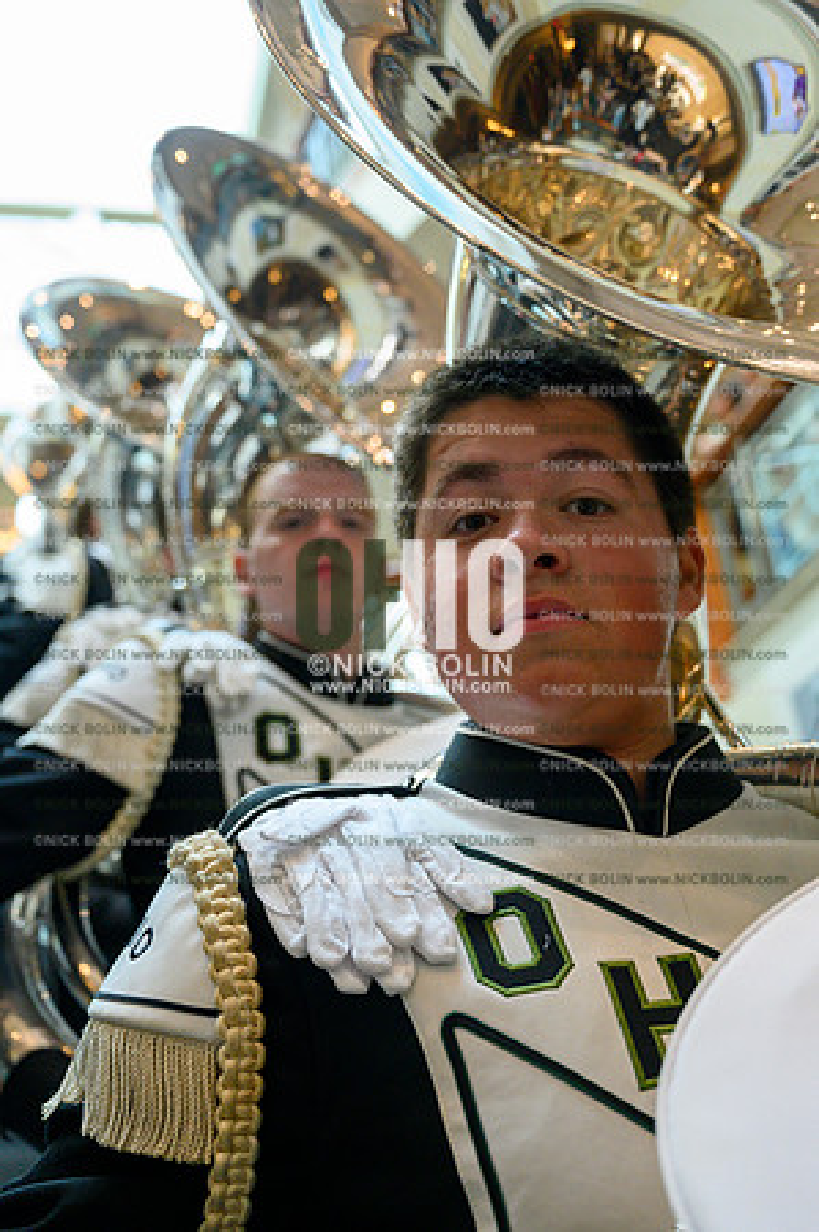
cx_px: 410
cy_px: 616
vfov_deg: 45.5
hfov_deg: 31.1
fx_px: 1471
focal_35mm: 43
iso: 3200
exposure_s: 1/800
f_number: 4
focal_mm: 43
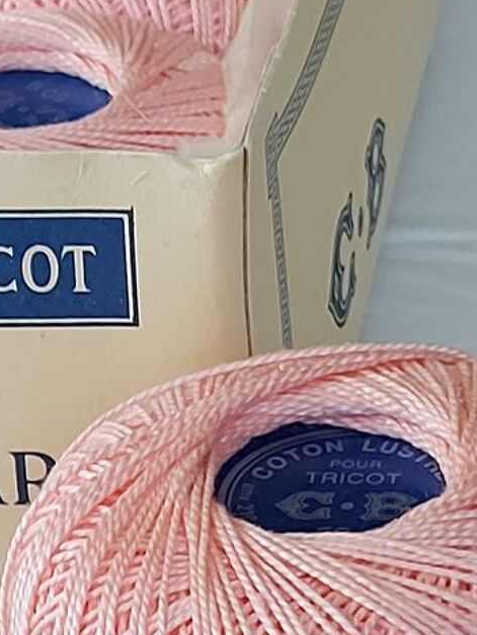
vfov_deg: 37.5
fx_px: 936
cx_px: 157
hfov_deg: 28.4
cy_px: 293
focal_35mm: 51
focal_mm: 5.23
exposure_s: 1/60
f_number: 1.8
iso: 125
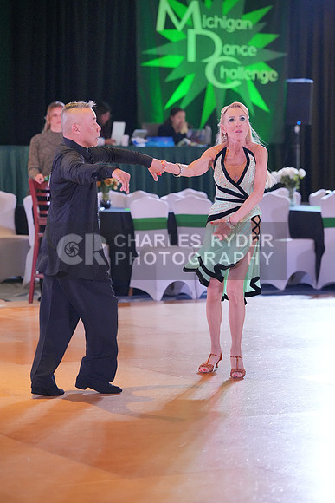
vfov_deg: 16.1
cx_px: 168
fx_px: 1772
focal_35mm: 127
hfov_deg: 10.8
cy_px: 252
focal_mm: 127
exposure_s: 1/500
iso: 6400
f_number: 3.5
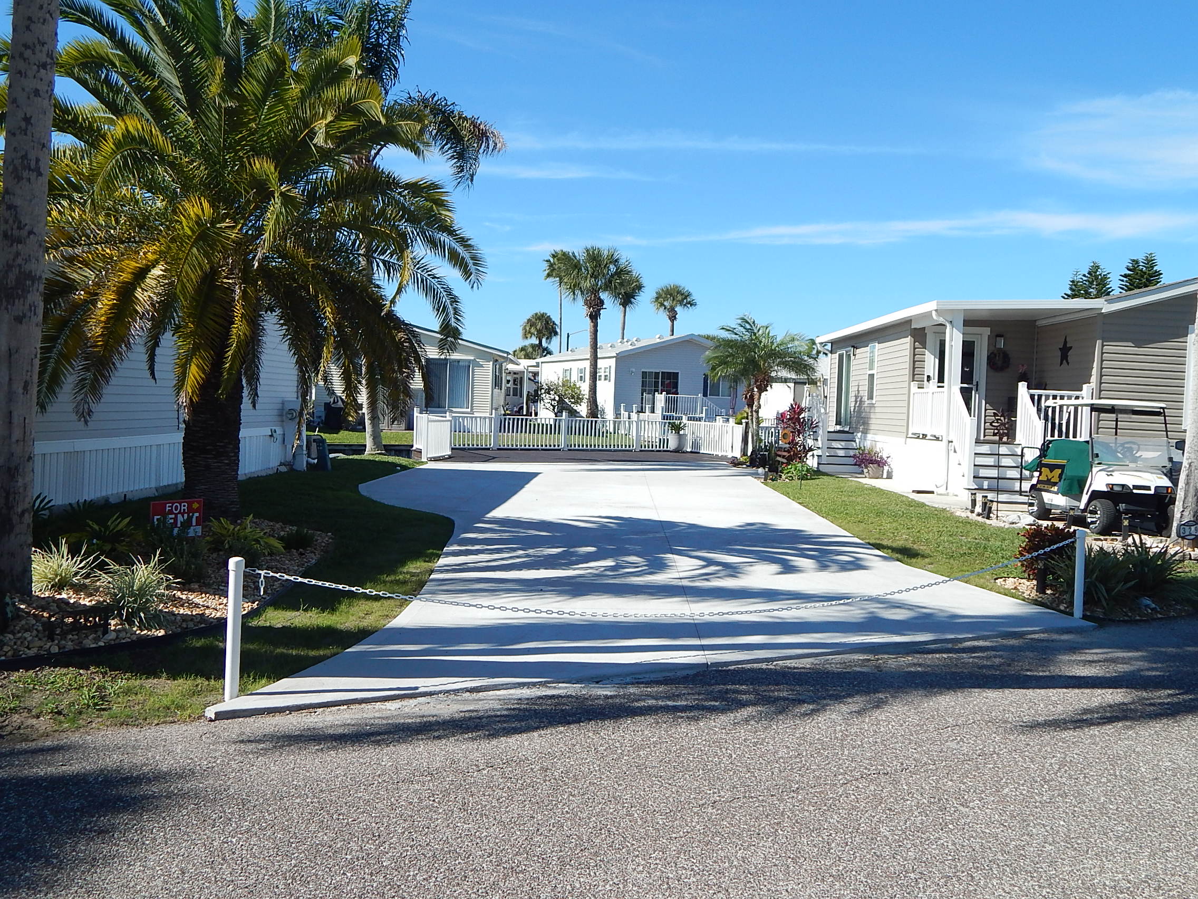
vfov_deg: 45.4
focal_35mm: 31
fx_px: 1073
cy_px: 450
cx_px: 599
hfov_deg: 58.4
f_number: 6.5
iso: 125
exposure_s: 1/400
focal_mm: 5.6
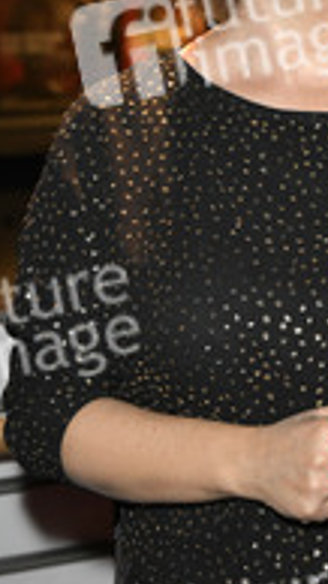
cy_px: 187
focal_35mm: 112
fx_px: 1733
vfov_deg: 19.1
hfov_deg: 10.7
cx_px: 313
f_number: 5.6
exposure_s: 1/160
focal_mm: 52
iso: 1600
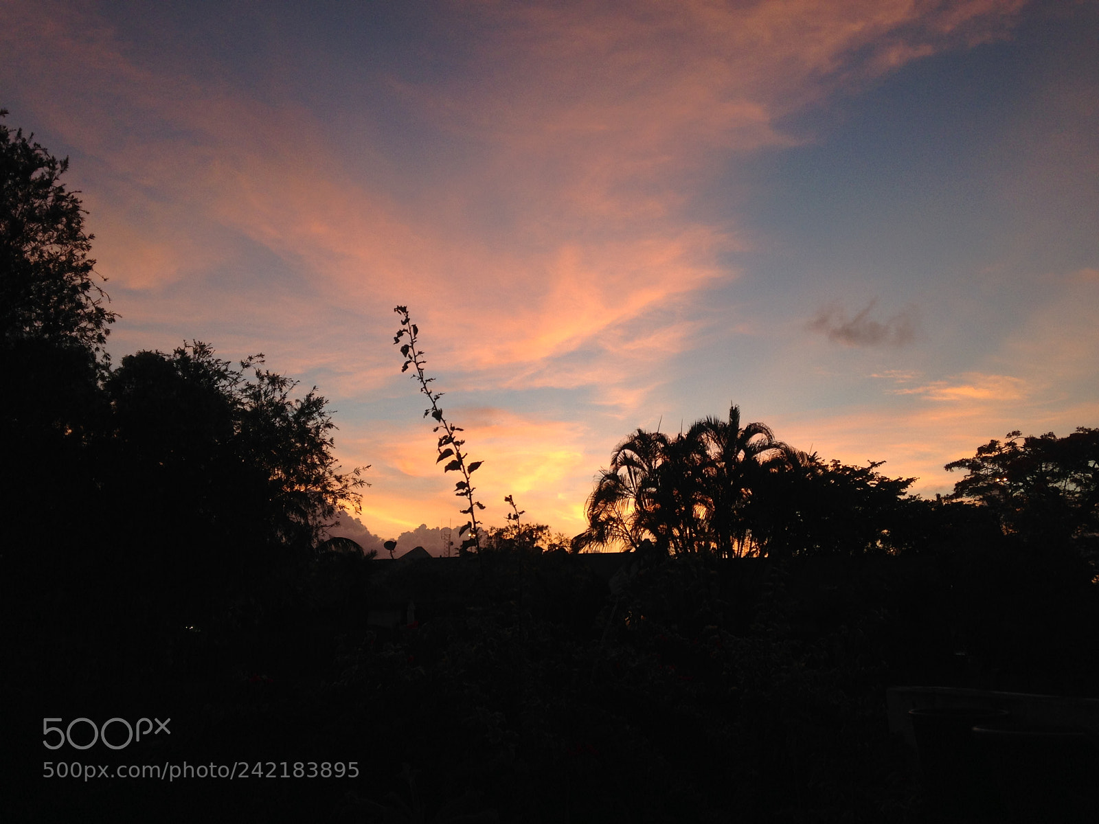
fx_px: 1048
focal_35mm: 33
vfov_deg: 42.9
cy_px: 412
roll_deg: +0.0
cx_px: 550
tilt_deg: +11.5
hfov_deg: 55.4
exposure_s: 1/139
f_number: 2.4
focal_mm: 4.12
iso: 50
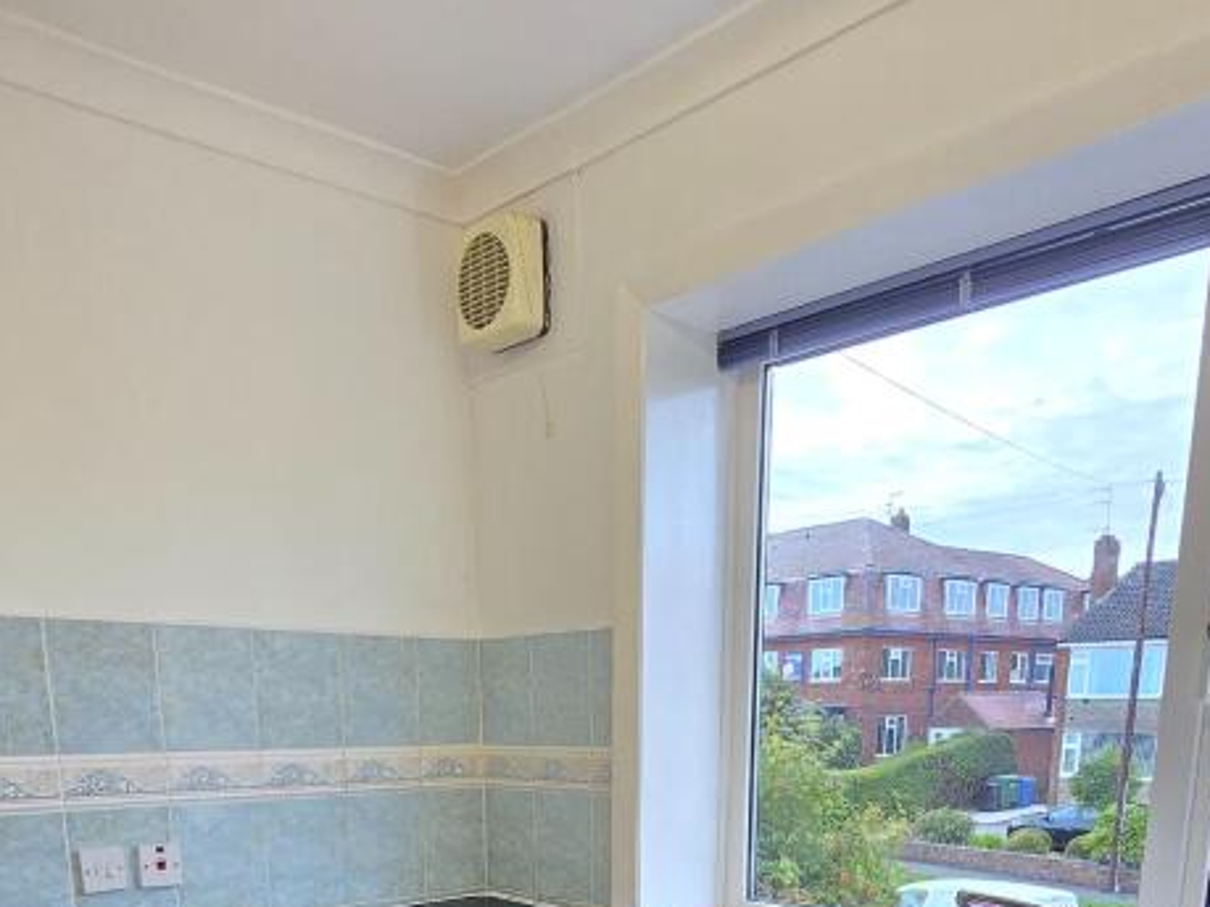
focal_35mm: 29
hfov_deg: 61.7
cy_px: 989
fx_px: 1013
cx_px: 588
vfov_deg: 39.7
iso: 80
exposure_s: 1/50
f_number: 2.2
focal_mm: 2.2
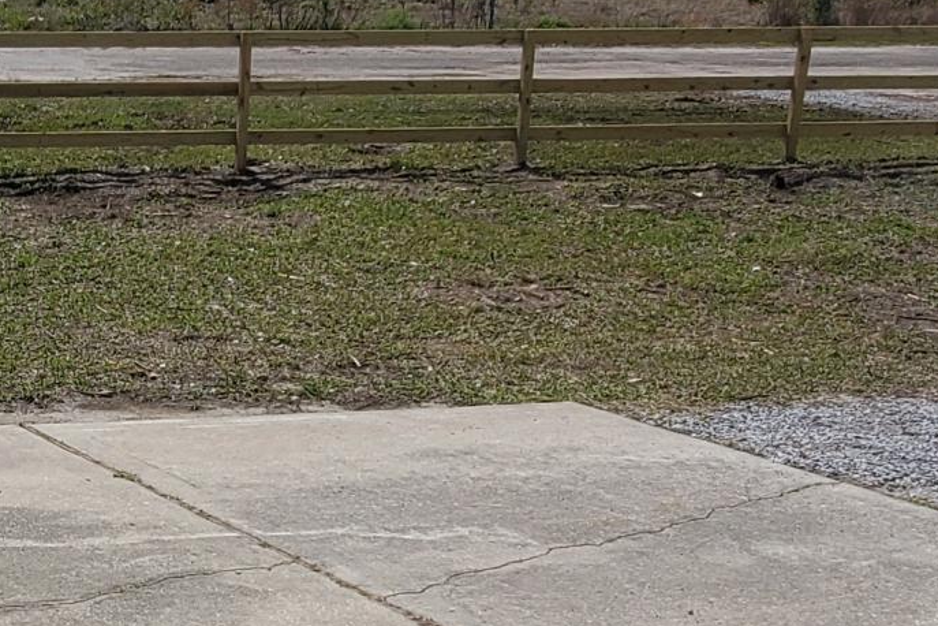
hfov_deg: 30.8
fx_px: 1537
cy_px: 474
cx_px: -55
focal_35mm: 59
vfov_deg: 22.8
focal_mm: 1.8
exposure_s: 1/2032
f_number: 2.2
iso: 50
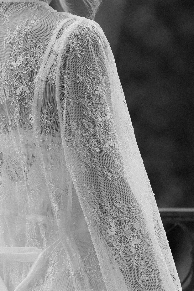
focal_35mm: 216
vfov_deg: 9.5
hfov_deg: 6.4
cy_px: 158
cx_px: 55
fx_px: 1746
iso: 200
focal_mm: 85
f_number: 2.5
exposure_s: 1/800
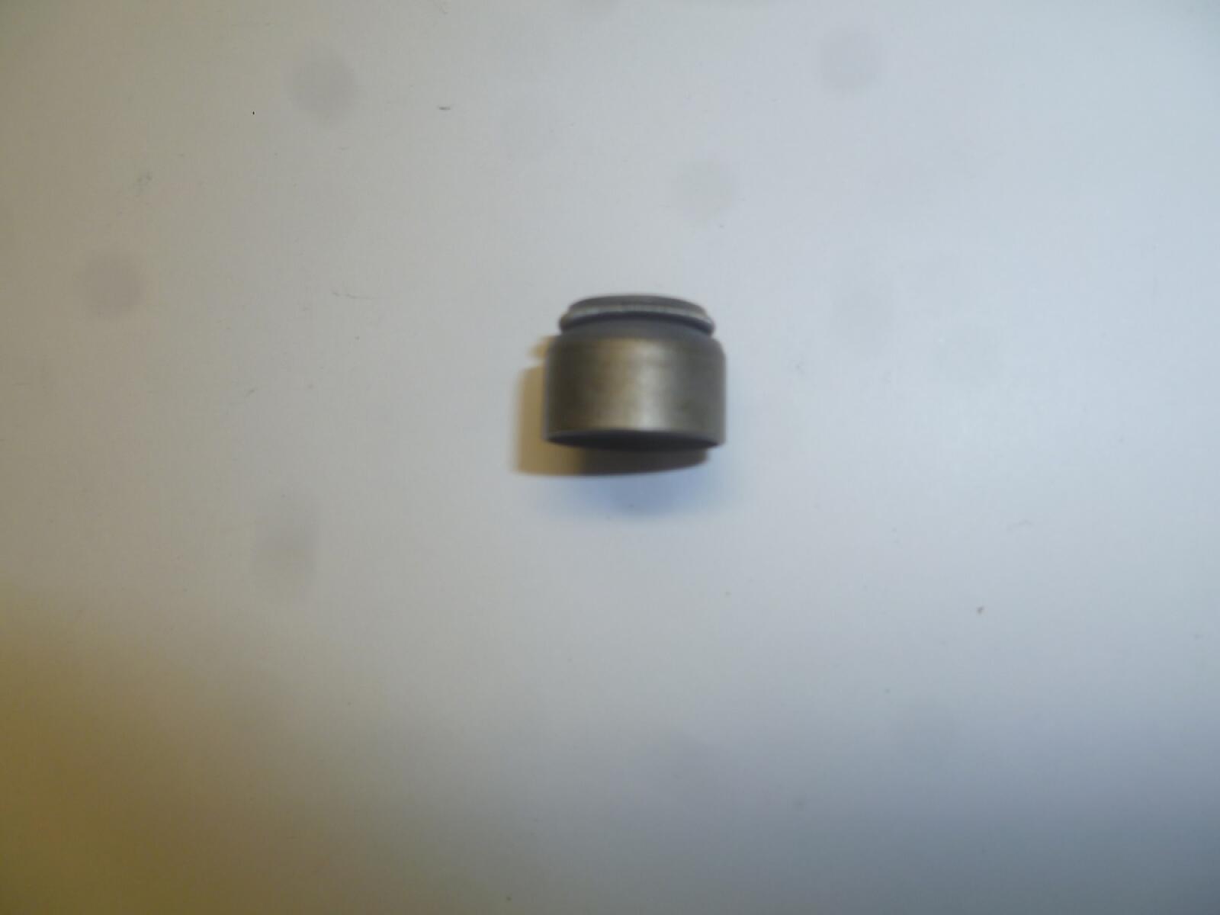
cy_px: 458
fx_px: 987
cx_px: 610
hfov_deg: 63.4
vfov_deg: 49.7
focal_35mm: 28
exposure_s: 1/30
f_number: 3.3
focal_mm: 5
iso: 80
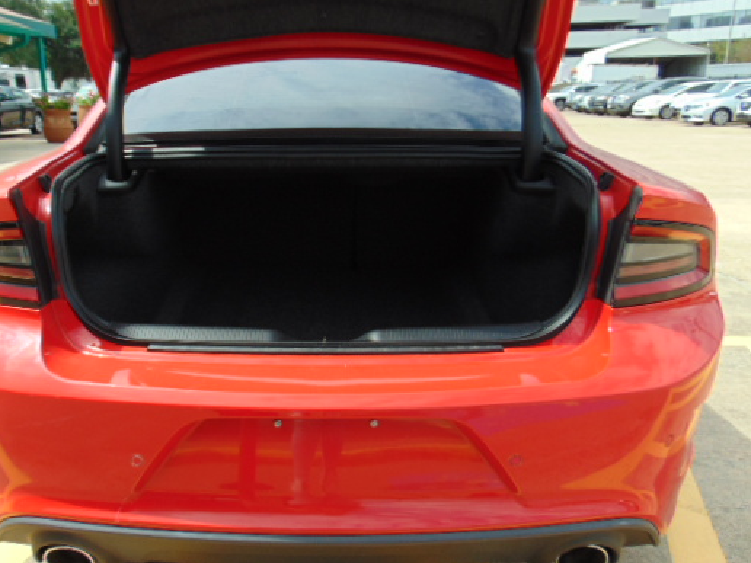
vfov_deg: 45.4
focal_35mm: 31
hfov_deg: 58.1
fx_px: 673
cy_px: 278
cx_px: 317
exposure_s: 1/800
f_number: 3
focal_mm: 4.5
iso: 80
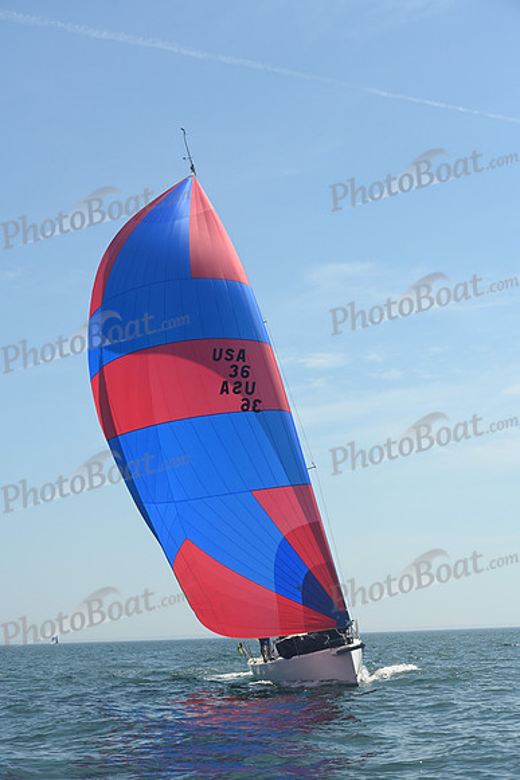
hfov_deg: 19.5
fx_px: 1516
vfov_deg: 28.8
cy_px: 390
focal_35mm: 70
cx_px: 260
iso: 320
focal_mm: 70
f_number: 8
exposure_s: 1/1000
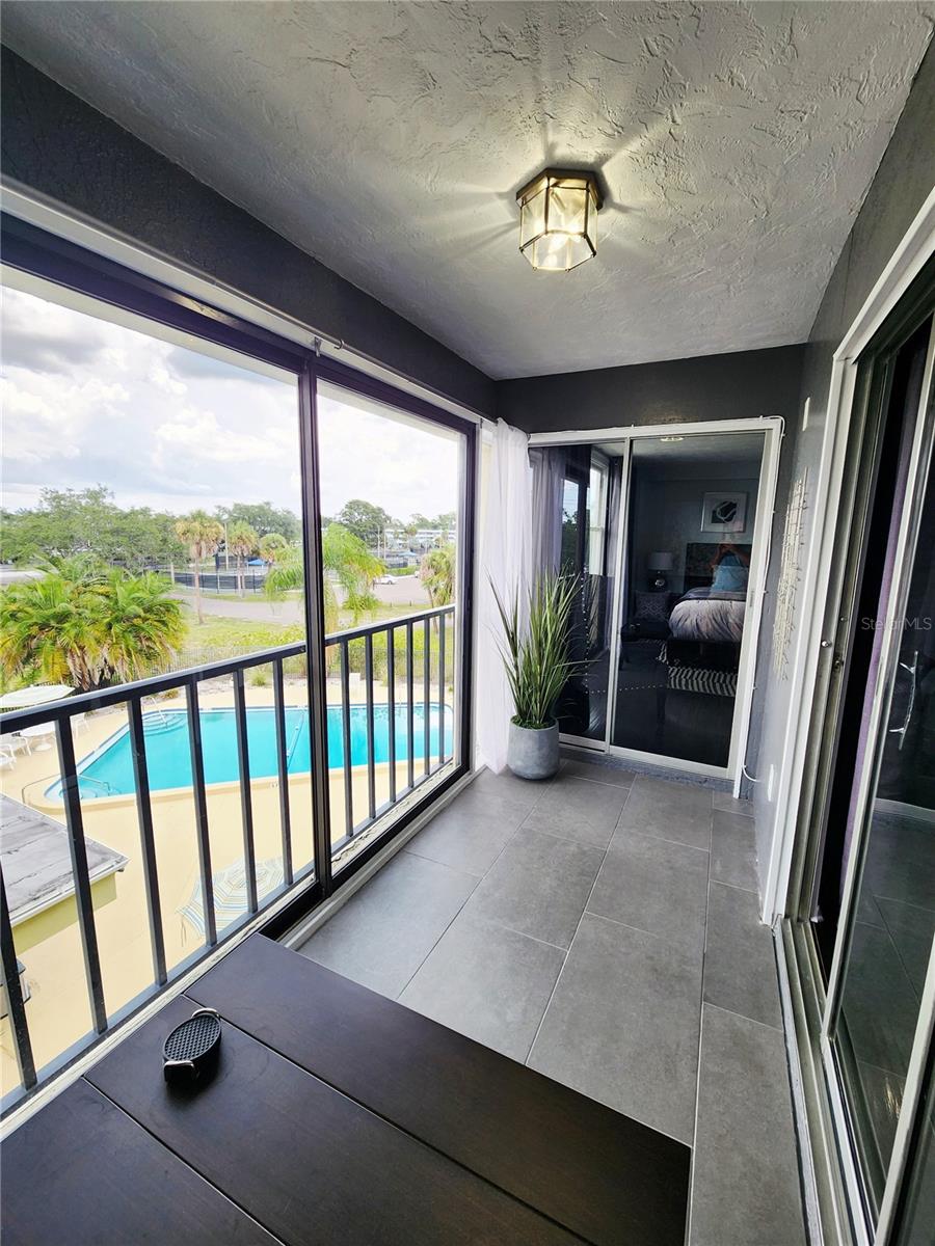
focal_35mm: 13
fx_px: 468
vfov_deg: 106.2
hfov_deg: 89.9
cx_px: 468
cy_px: 623
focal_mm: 2.2
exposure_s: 1/133
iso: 50
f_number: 2.2
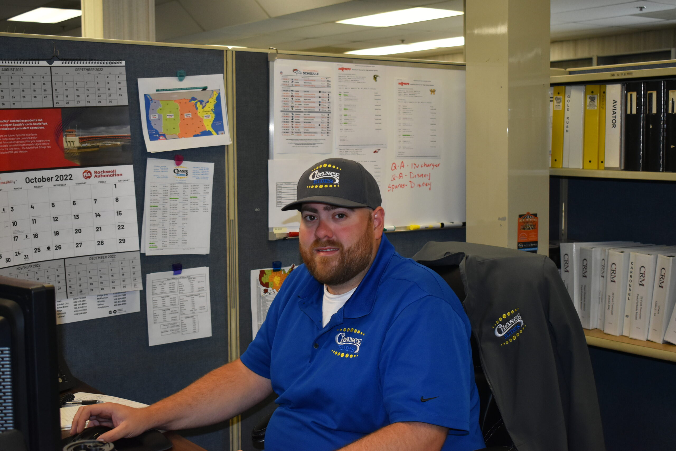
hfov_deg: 38.9
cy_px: 226
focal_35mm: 51
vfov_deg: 26.5
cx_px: 338
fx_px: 958
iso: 1100
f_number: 4.5
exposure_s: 1/125
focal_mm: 34
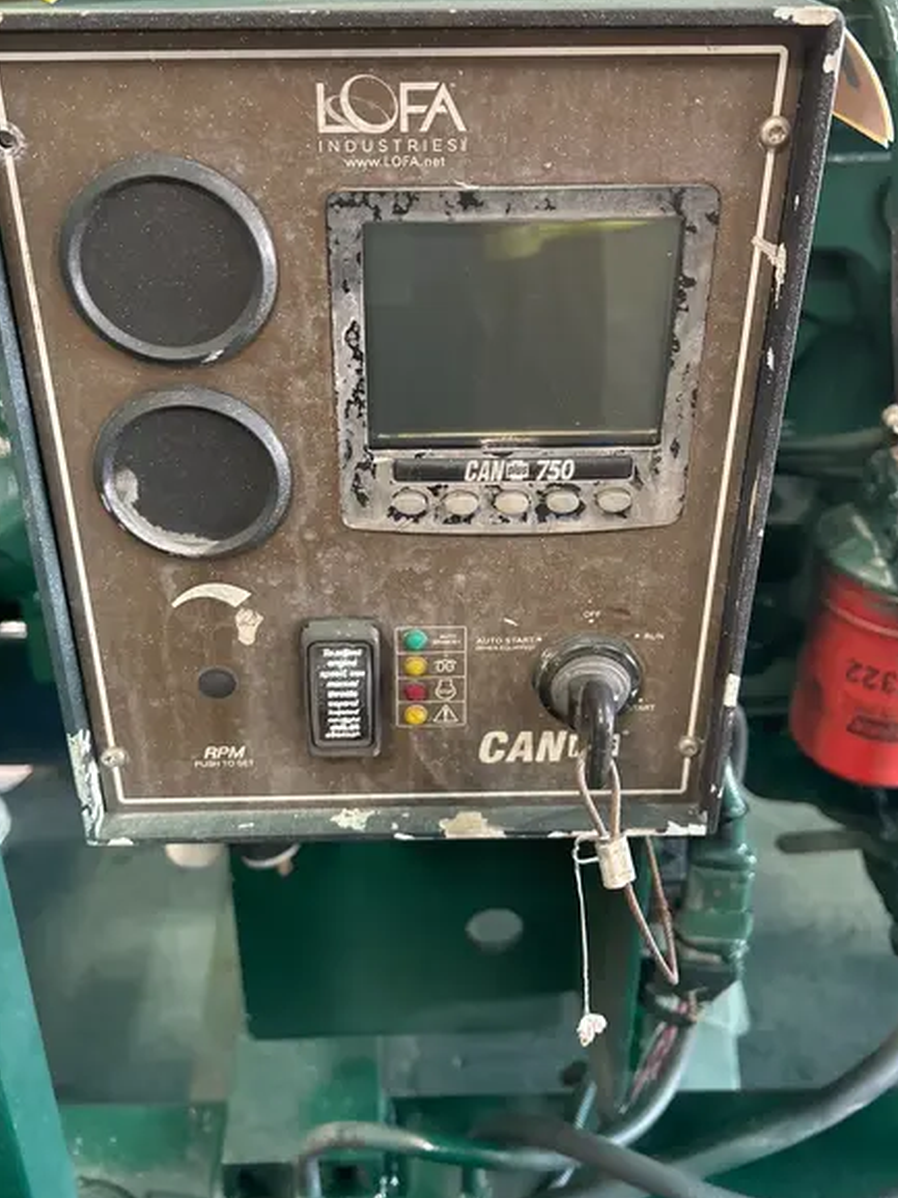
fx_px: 1142
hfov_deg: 42.9
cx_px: 421
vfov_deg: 54.9
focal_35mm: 33
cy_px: 472
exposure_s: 1/60
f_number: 1.5
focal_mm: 5.7
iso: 320
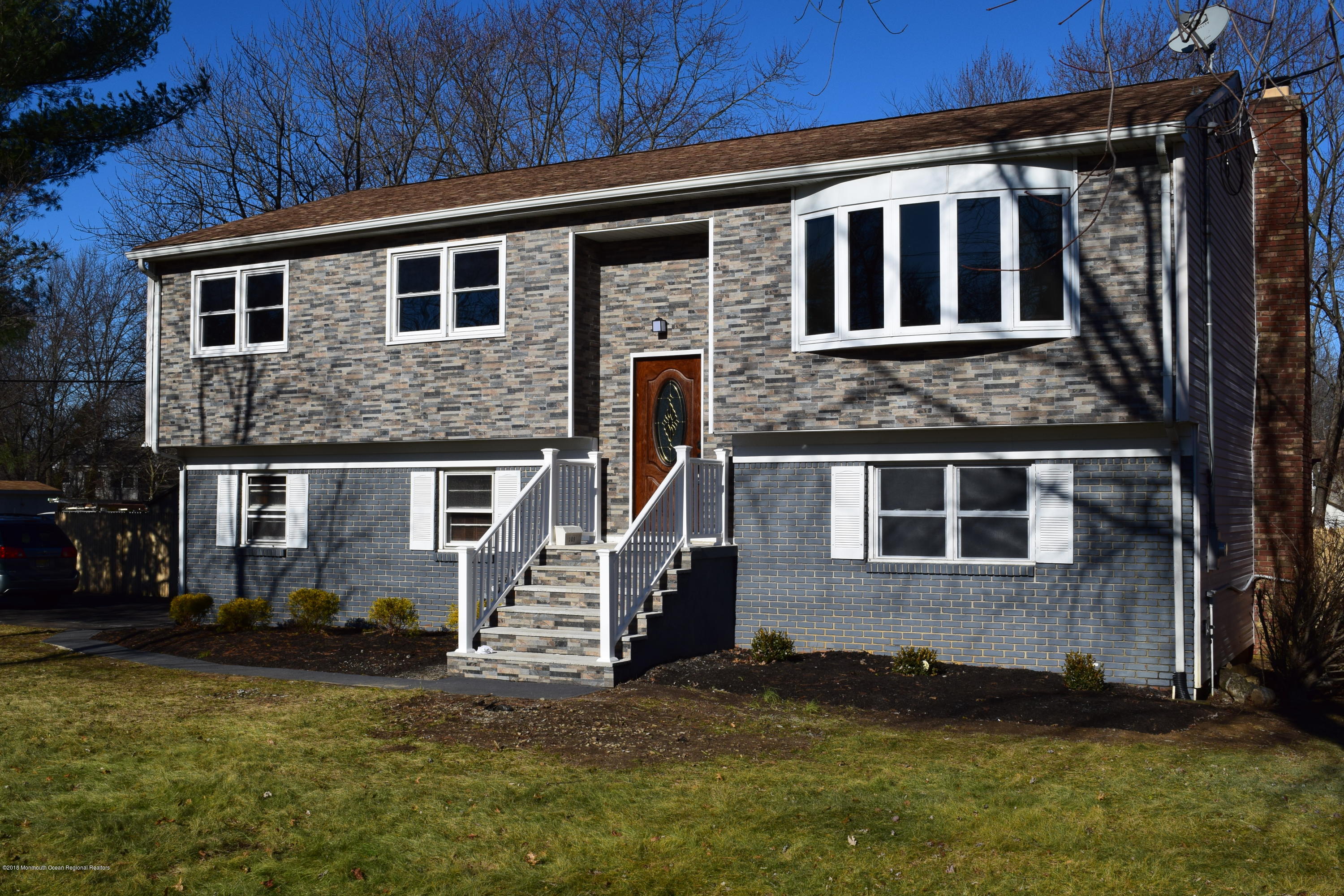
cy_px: 448
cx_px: 672
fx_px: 1344
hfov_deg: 53.1
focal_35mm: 36
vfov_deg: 36.9
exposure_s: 1/500
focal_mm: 24
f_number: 11
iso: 280
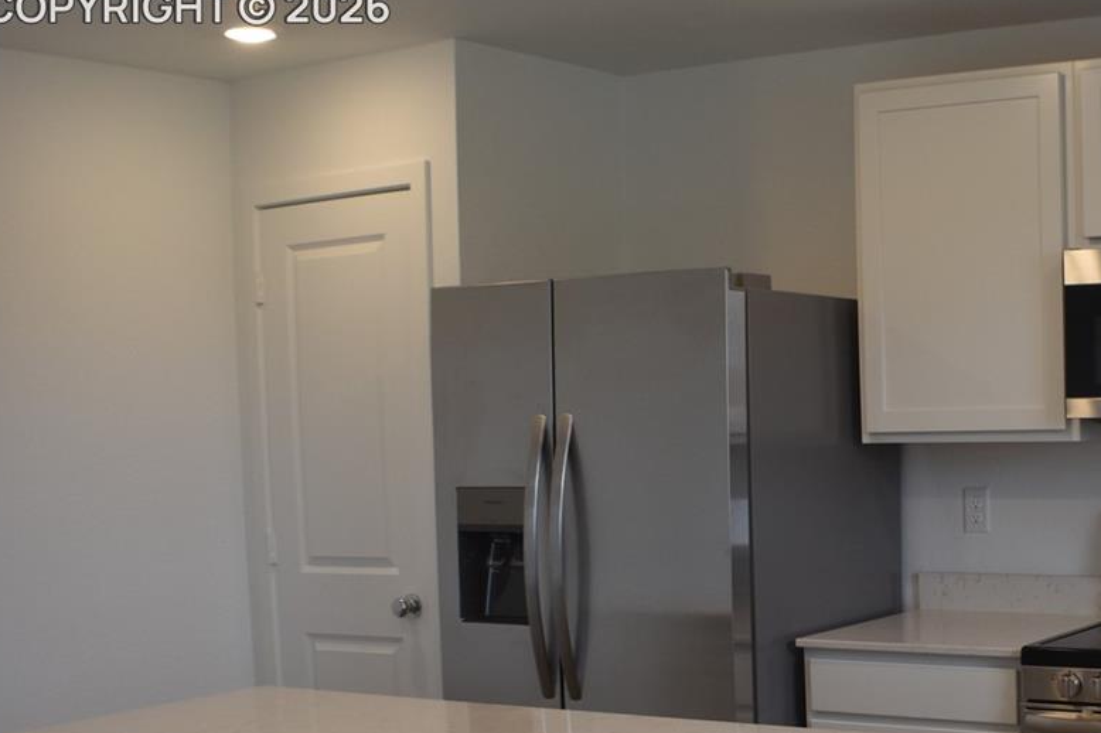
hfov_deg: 25.6
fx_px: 2293
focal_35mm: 75
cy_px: 590
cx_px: 1104
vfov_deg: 18.0
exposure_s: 1/100
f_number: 5
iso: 400
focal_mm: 24
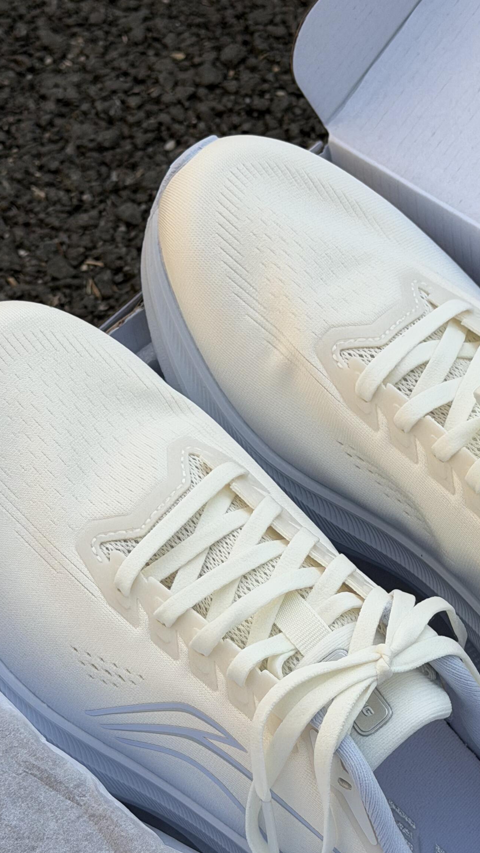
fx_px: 2082
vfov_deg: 23.1
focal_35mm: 92
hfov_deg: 13.1
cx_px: 386
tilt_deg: -54.5
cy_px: 547
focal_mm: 6.76
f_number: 1.78
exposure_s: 1/3226
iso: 64
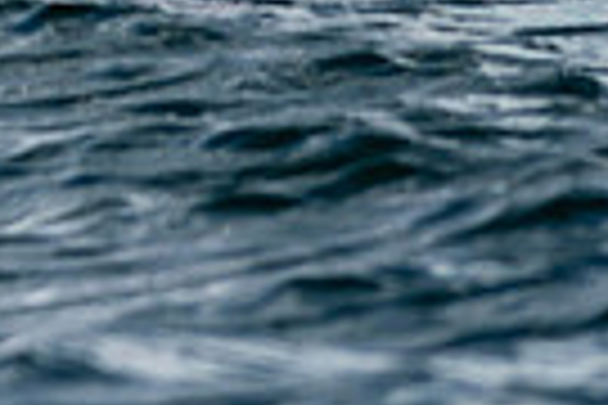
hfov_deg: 1.1
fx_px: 32677
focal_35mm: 1935
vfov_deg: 0.7
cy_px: -448
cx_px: -482
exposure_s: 1/3200
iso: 200
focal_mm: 300
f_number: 5
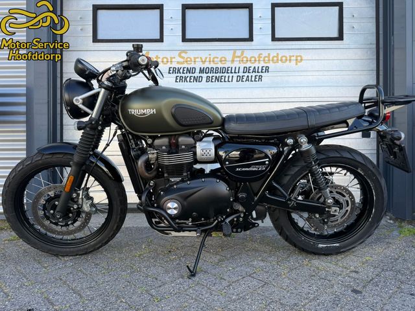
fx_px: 288
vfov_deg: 56.8
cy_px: 156
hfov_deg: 71.6
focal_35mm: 24
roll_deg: +0.3
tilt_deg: +0.6
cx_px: 208
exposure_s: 1/617
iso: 80
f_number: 1.78
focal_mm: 6.76
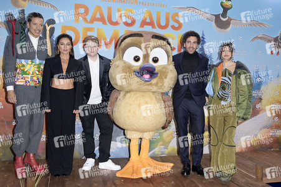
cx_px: 140
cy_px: 94
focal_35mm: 35
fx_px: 273
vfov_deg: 37.8
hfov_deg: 54.5
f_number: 5.6
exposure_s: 1/250
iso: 640
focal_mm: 35
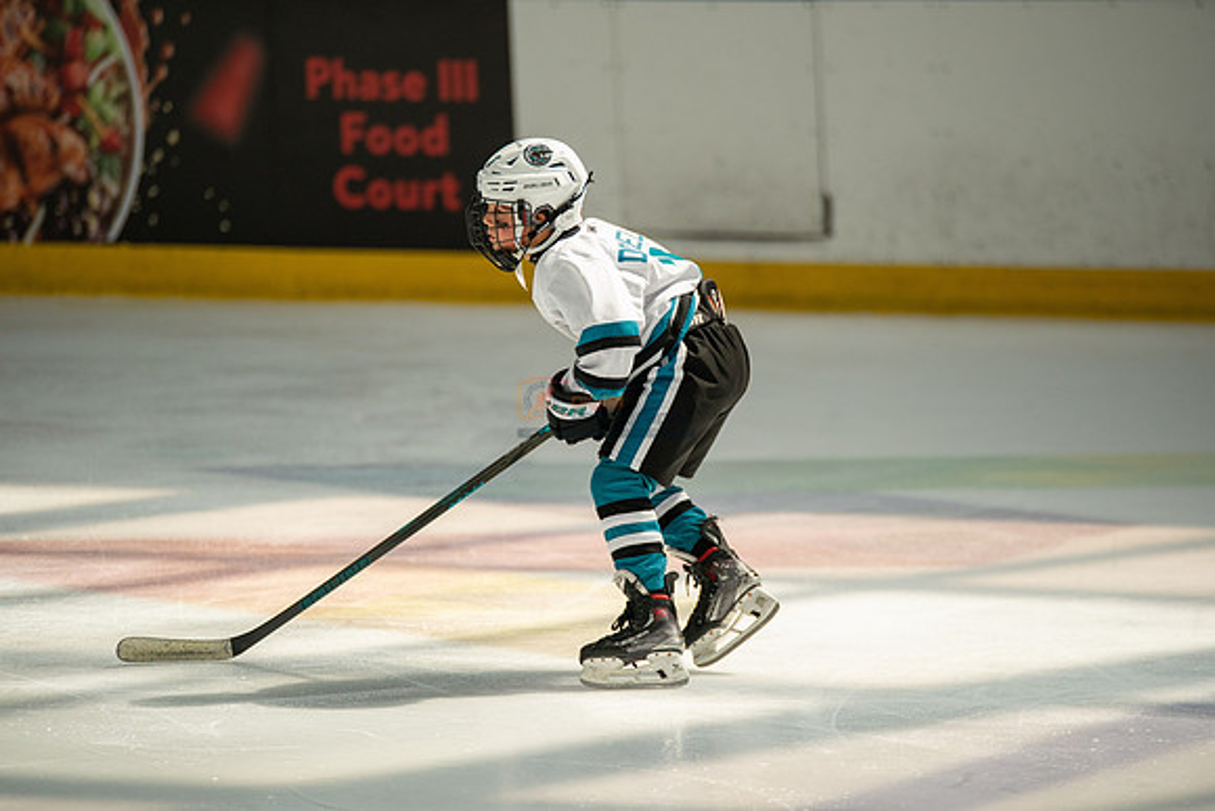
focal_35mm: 261
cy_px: 406
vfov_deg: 5.3
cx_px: 608
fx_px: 8810
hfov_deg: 7.9
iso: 1600
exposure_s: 1/5000
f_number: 3.2
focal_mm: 261
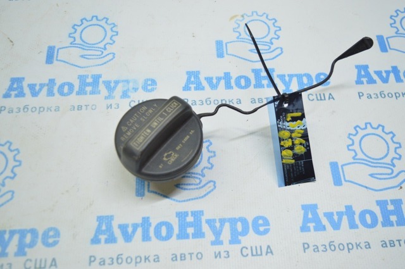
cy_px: 134
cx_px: 202
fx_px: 421
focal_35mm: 38
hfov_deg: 51.3
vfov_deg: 35.4
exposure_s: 1/60
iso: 400
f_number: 4
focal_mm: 25
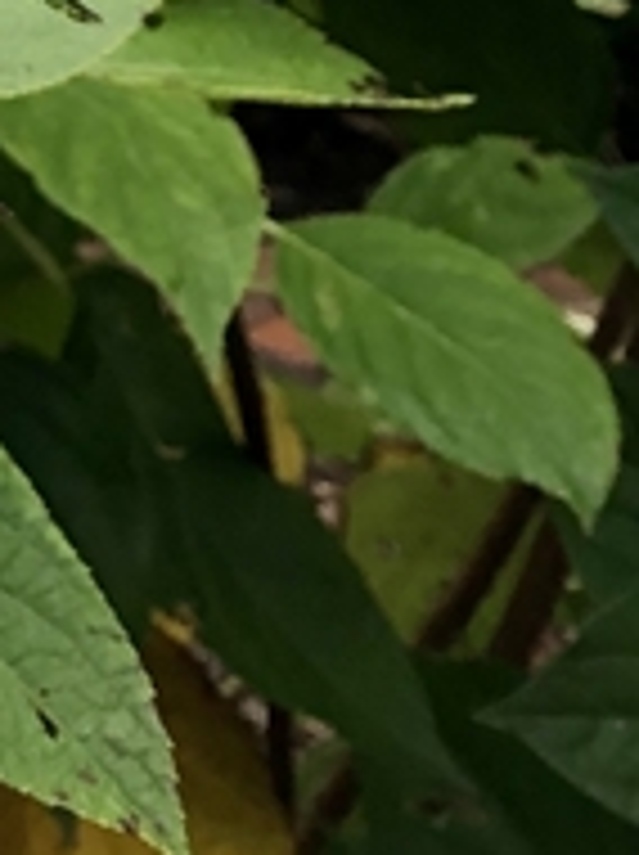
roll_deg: -1.4
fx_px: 3725
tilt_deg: +9.0
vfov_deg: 10.7
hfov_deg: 8.8
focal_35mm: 151
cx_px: -963
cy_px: -1350
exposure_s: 1/204
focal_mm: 3.99
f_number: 1.8
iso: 20
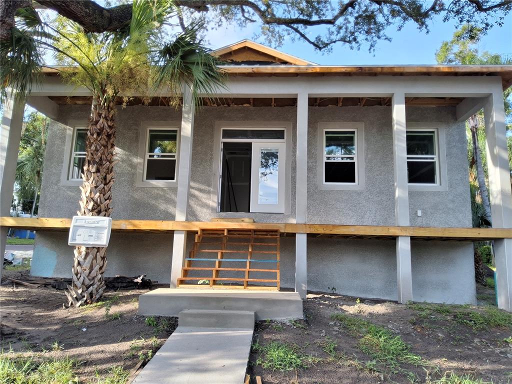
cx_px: 256
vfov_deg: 54.9
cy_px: 192
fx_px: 370
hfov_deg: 69.4
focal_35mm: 25
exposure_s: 1/288
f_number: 2
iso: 50
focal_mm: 3.08
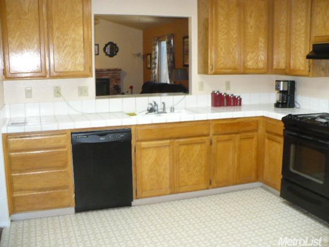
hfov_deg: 50.1
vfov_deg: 38.7
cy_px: 124
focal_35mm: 37
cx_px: 164
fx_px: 352
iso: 400
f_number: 2.8
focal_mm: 6.1
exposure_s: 1/30
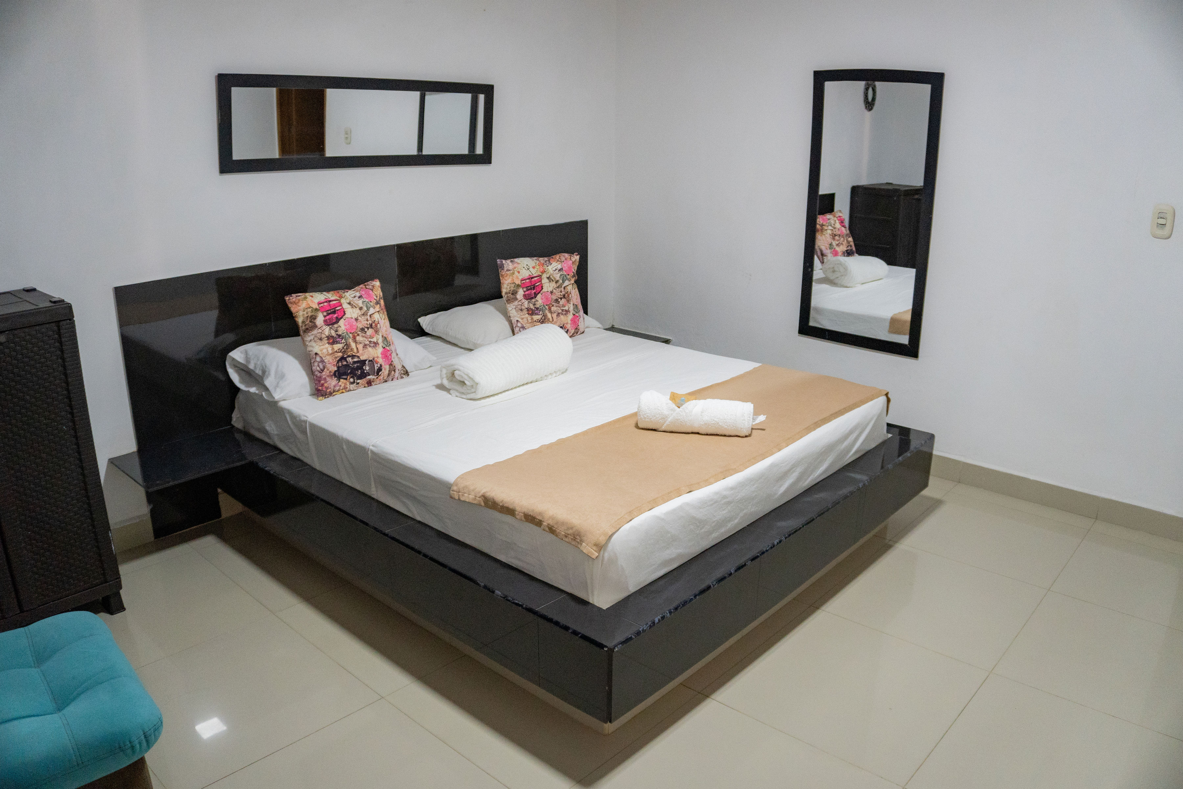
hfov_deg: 70.1
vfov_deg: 50.1
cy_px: 398
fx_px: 844
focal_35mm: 26
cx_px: 591
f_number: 3.5
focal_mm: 16
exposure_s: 1/80
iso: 1250
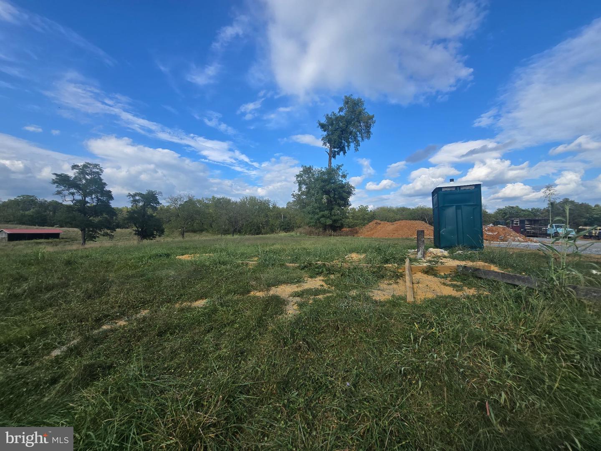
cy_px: 226
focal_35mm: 13
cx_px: 300
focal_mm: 2.2
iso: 50
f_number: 2.2
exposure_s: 1/1951
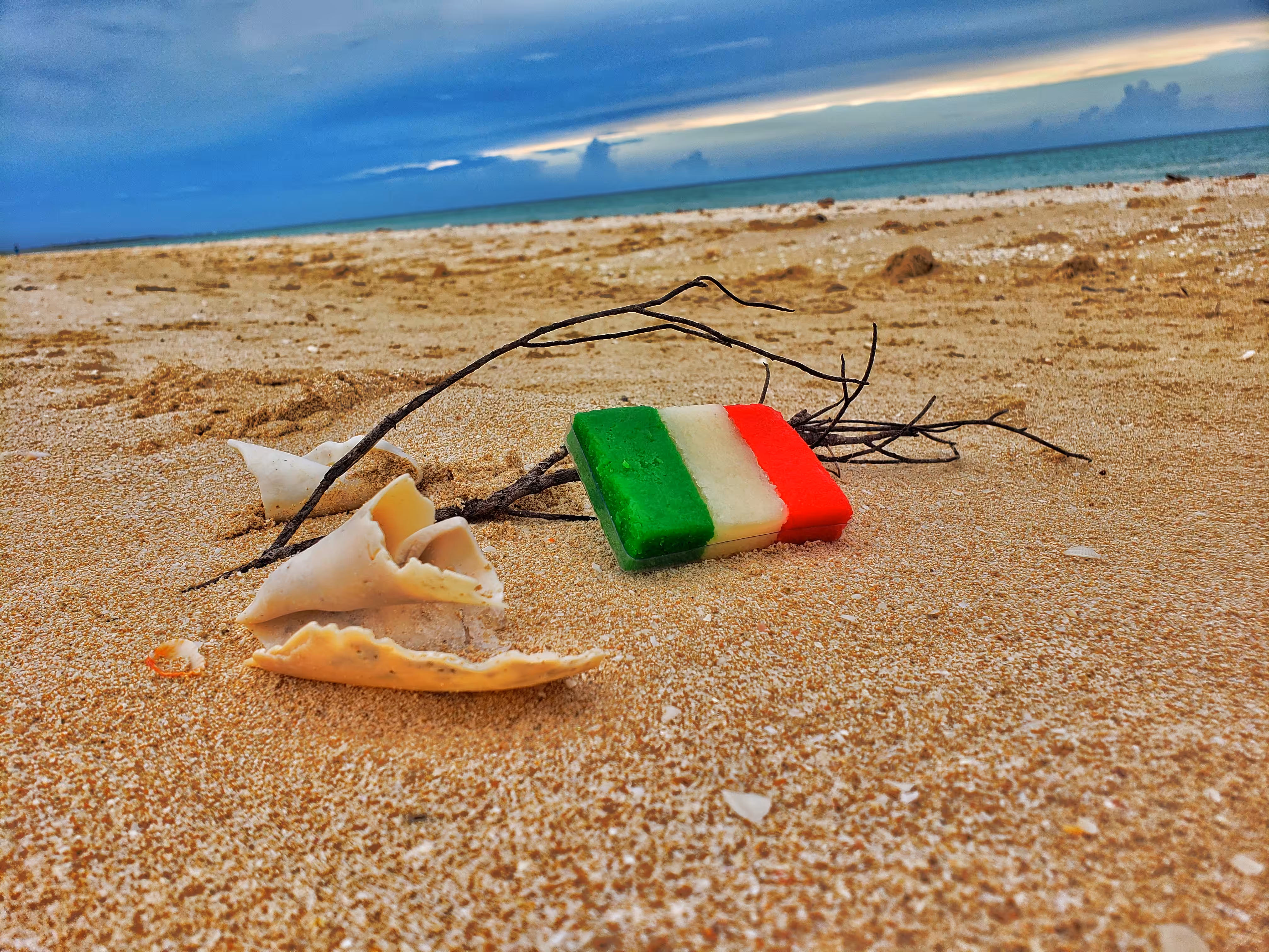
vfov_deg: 53.1
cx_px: 634
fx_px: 953
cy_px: 476
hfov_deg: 67.3
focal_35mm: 26
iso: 50
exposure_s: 1/416
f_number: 2.4
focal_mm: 4.3
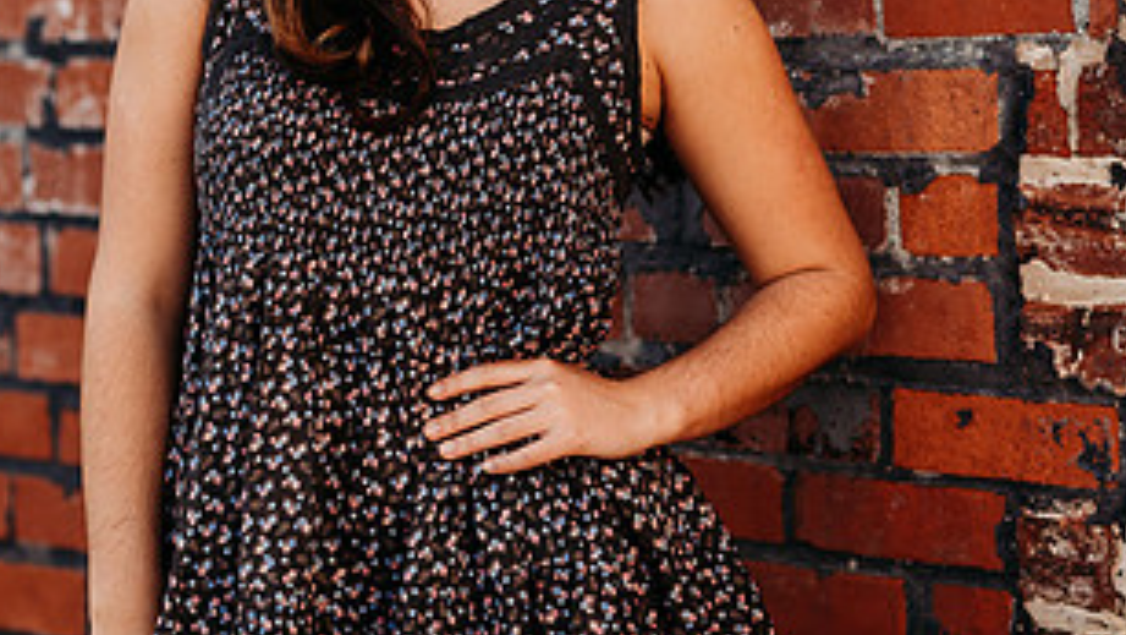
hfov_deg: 12.8
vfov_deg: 7.2
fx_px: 5018
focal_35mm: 168
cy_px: -28
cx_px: 569
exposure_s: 1/640
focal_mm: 85
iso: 100
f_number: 2.2
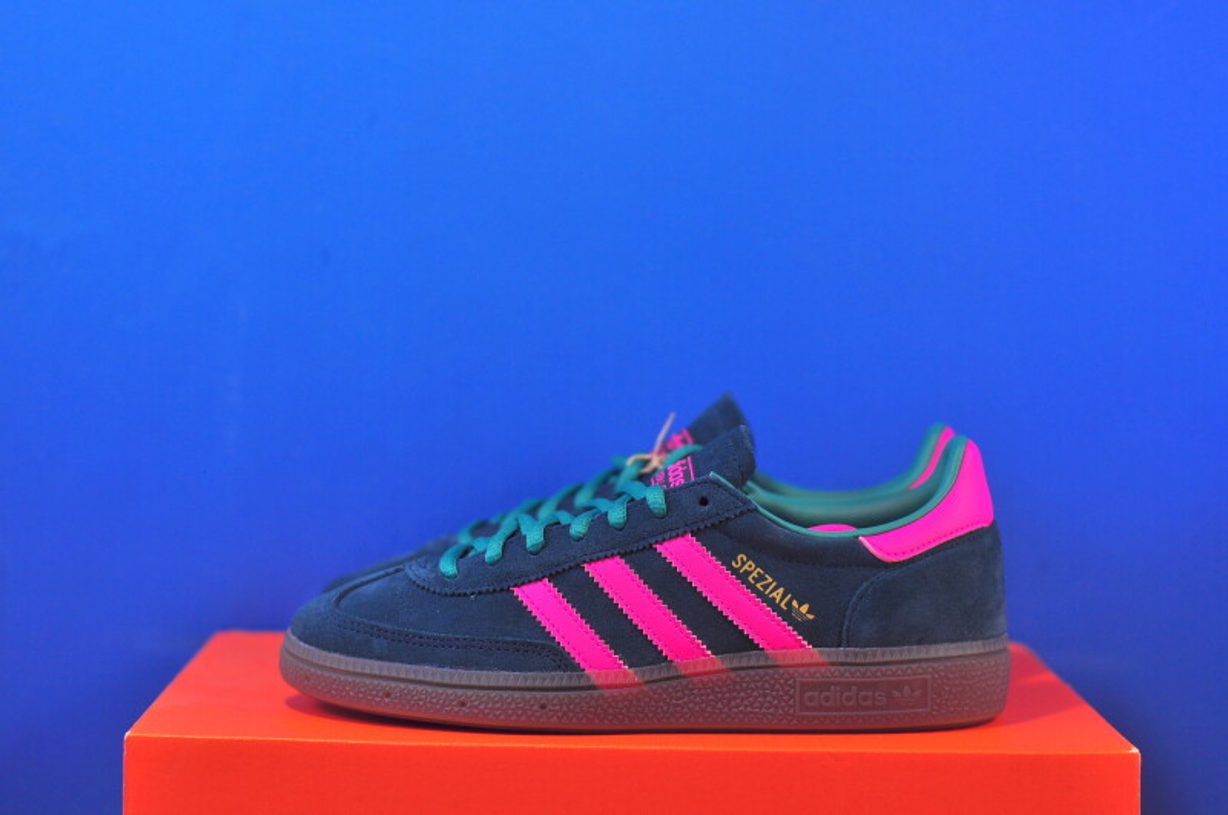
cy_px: 408
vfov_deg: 18.1
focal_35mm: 75
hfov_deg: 27.0
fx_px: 2555
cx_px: 614
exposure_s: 1/320
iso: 250
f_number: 2.5
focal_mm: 50
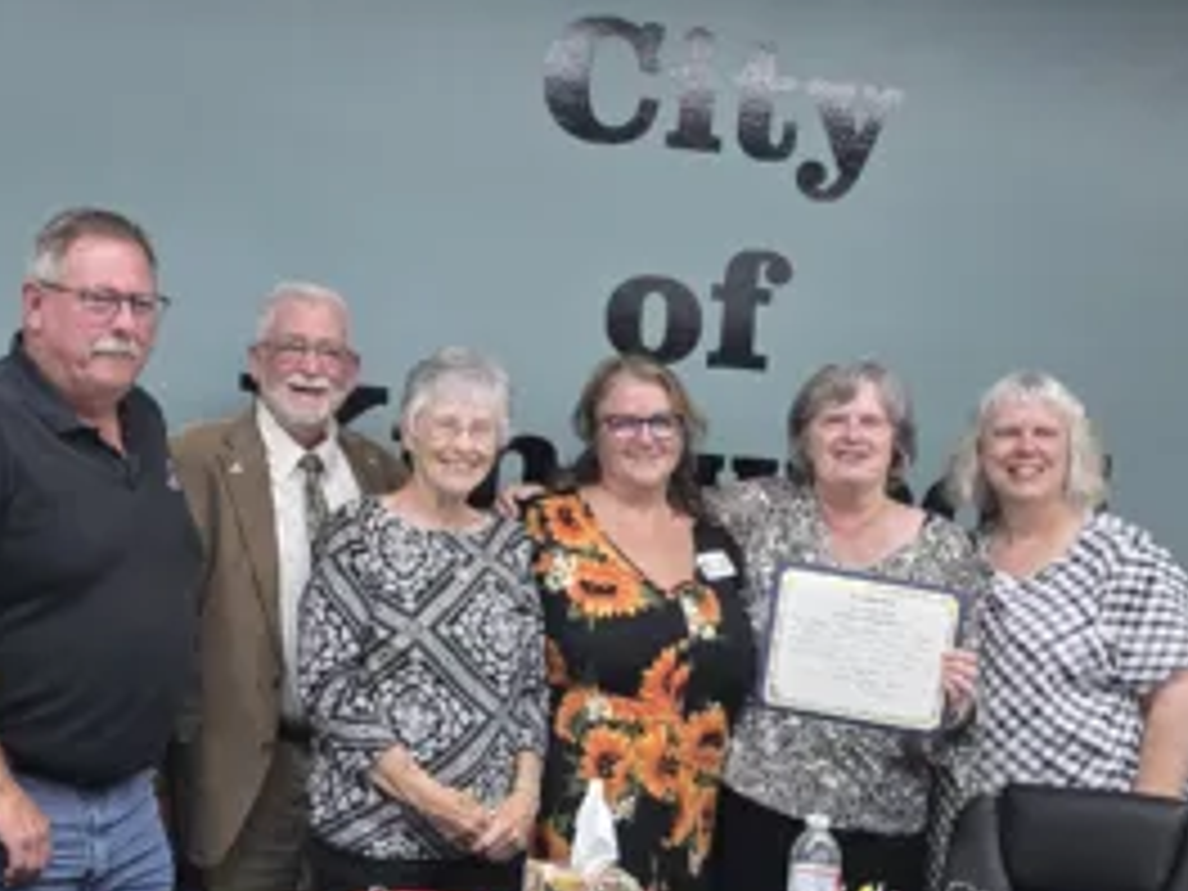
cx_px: 533
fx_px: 1991
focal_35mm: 58
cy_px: 572
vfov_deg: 25.1
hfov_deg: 33.2
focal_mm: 6.3
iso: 125
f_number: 1.7
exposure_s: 1/120
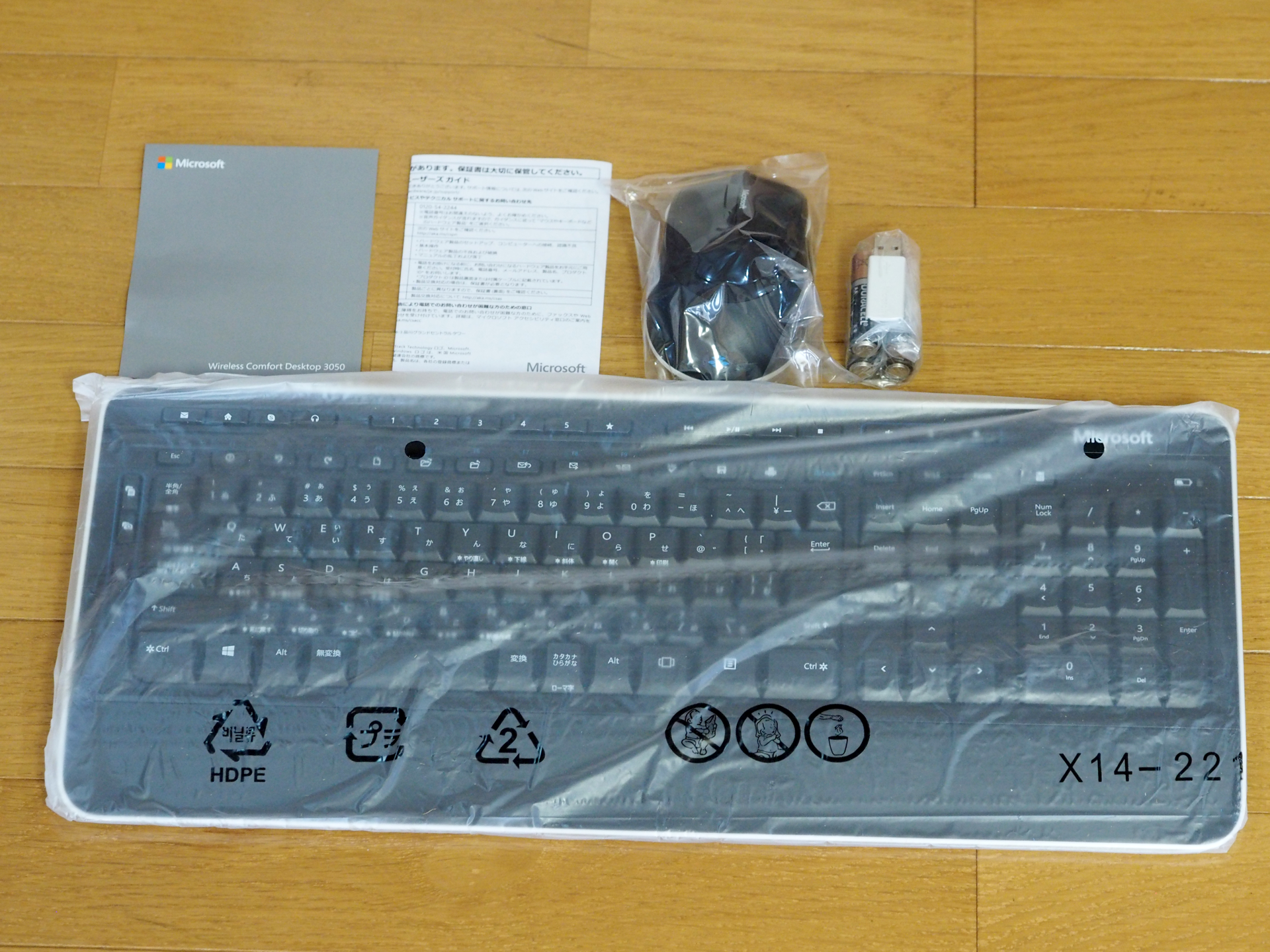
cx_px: 635
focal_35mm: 120
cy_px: 476
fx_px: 4403
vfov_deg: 12.3
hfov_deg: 16.4
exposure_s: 1/20
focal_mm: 60
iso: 1600
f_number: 4
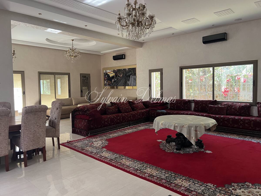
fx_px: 196
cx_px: 130
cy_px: 98
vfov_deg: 53.1
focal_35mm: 26
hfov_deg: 67.3
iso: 125
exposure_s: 1/68
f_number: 1.5
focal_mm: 5.7
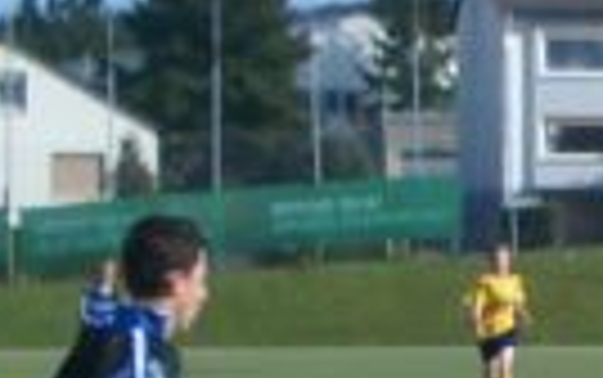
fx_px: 1826
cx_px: 693
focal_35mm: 111
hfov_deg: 18.0
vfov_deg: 11.5
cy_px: 518
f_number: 4.3
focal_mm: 5.8
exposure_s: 1/500
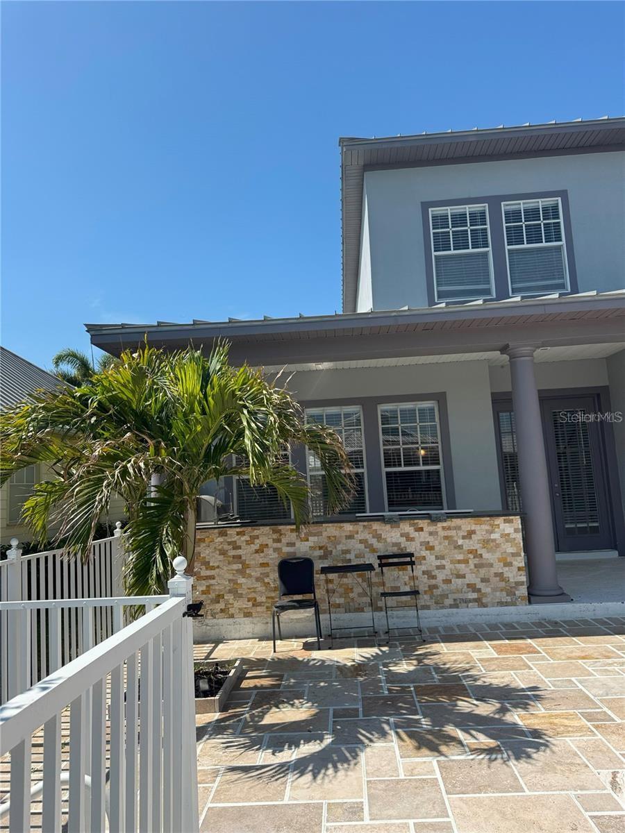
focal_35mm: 24
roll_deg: +3.0
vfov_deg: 71.6
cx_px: 312
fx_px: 578
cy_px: 416
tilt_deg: +7.6
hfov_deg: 56.8
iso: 80
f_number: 1.78
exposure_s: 1/4608
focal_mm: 6.76
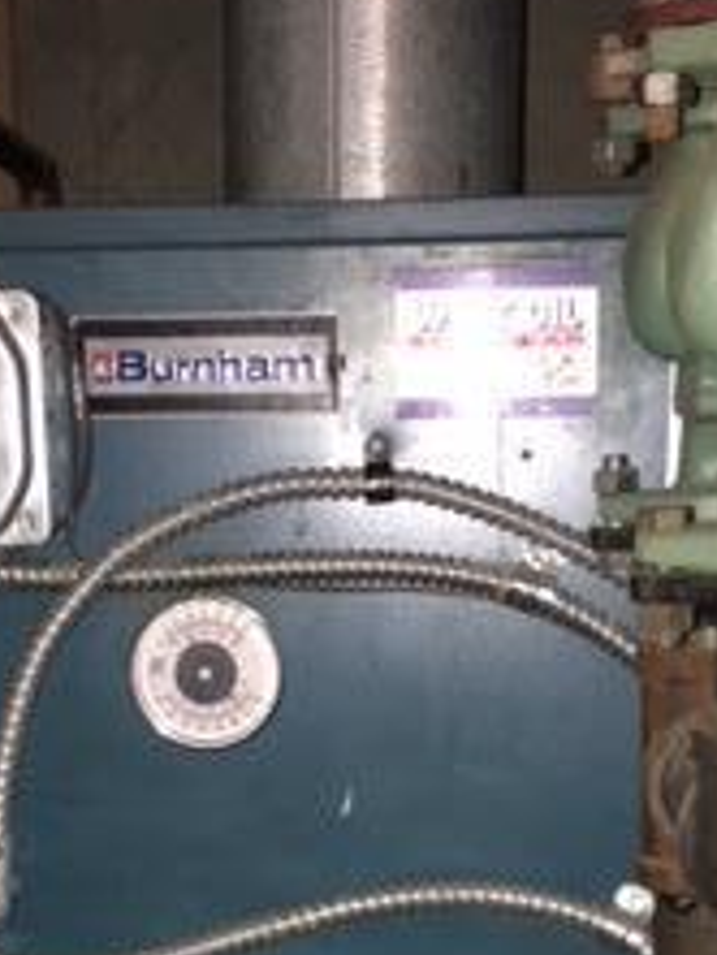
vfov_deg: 22.1
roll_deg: +1.8
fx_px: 2318
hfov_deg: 17.6
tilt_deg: -14.4
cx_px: 350
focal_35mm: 84
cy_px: 1041
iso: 125
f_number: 2.2
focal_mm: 4.15
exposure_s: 1/16
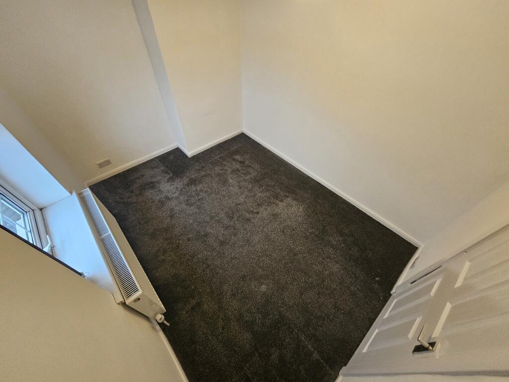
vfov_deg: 89.9
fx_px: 191
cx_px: 254
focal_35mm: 13
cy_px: 191
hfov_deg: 106.2
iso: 320
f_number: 2.2
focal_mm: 2.2
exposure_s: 1/33
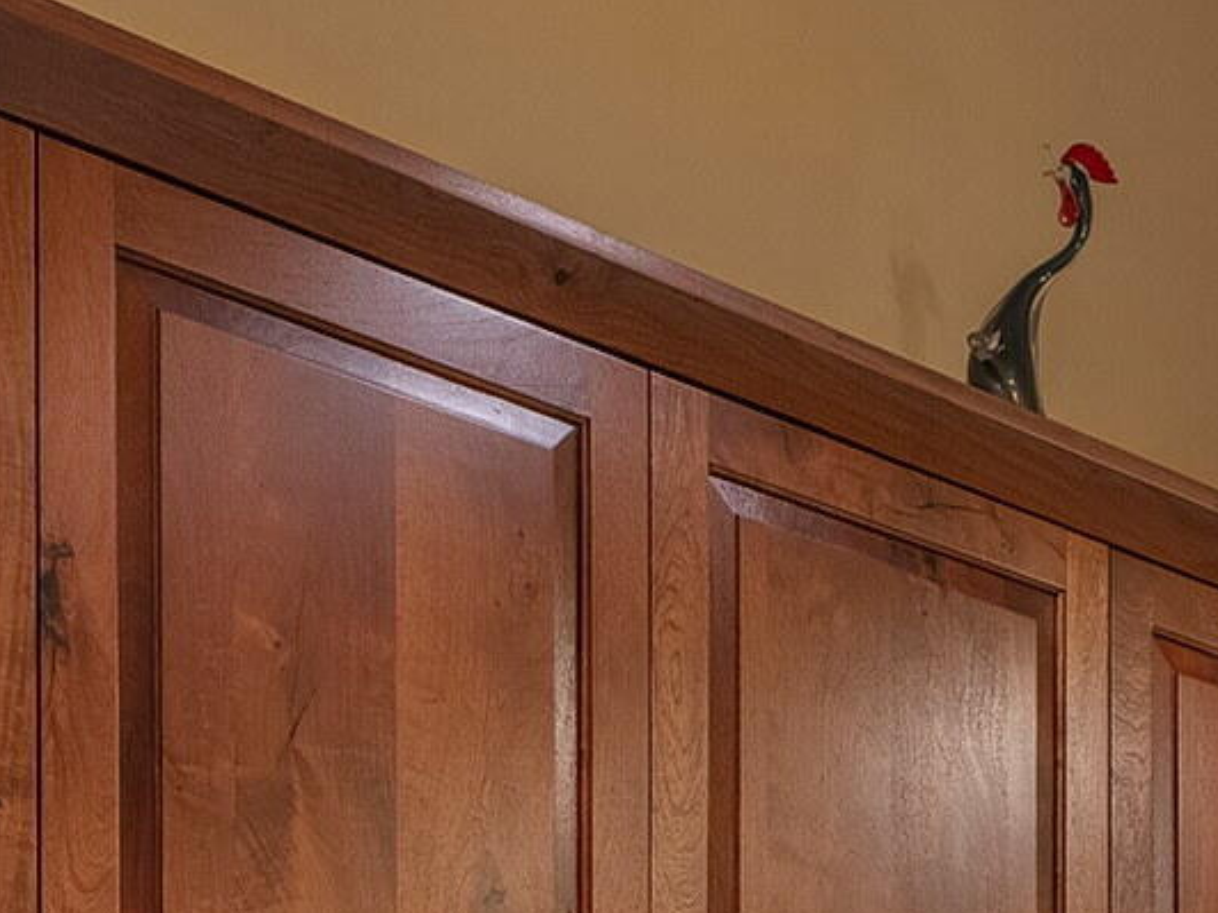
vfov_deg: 14.0
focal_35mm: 86
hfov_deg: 20.5
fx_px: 3026
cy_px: 1927
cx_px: 1639
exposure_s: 1/8
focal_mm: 17
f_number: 7.1
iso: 200
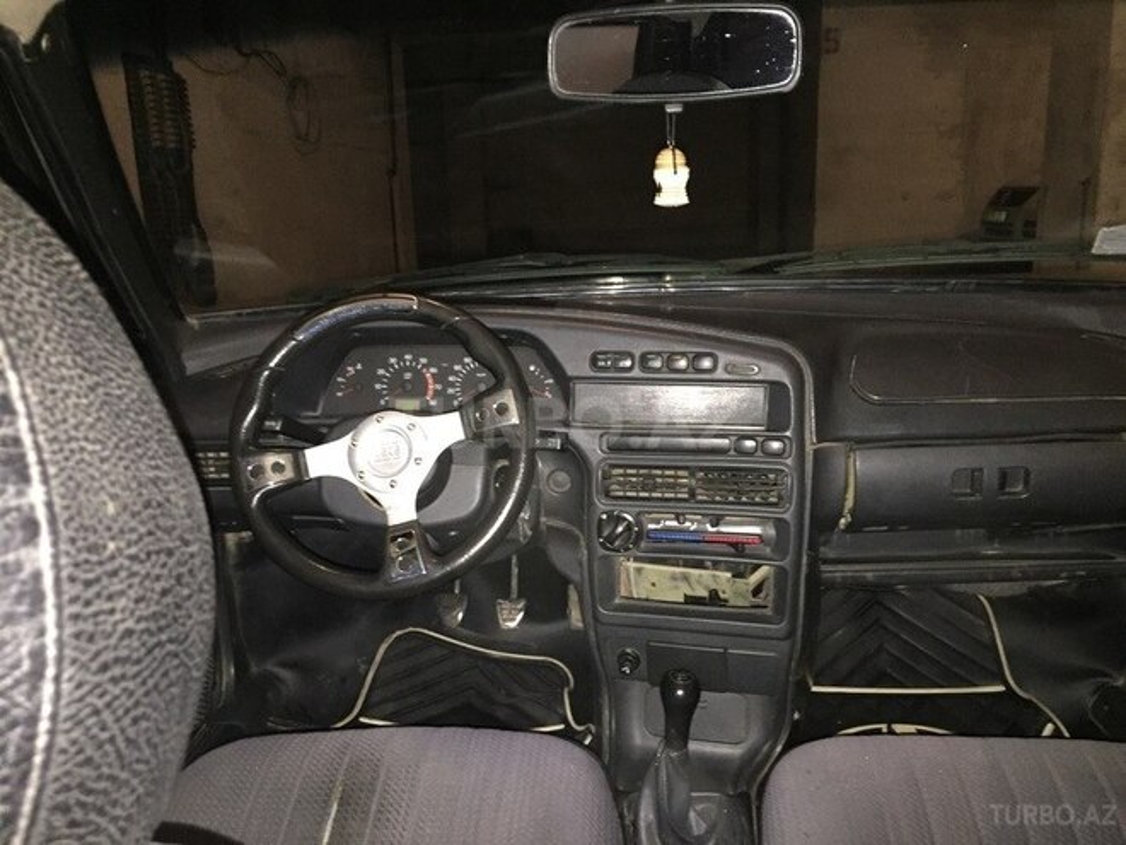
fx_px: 943
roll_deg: +1.5
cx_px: 563
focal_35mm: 29
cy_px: 422
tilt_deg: -14.3
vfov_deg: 48.2
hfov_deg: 61.7
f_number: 2.2
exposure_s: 1/17
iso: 400
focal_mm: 4.15
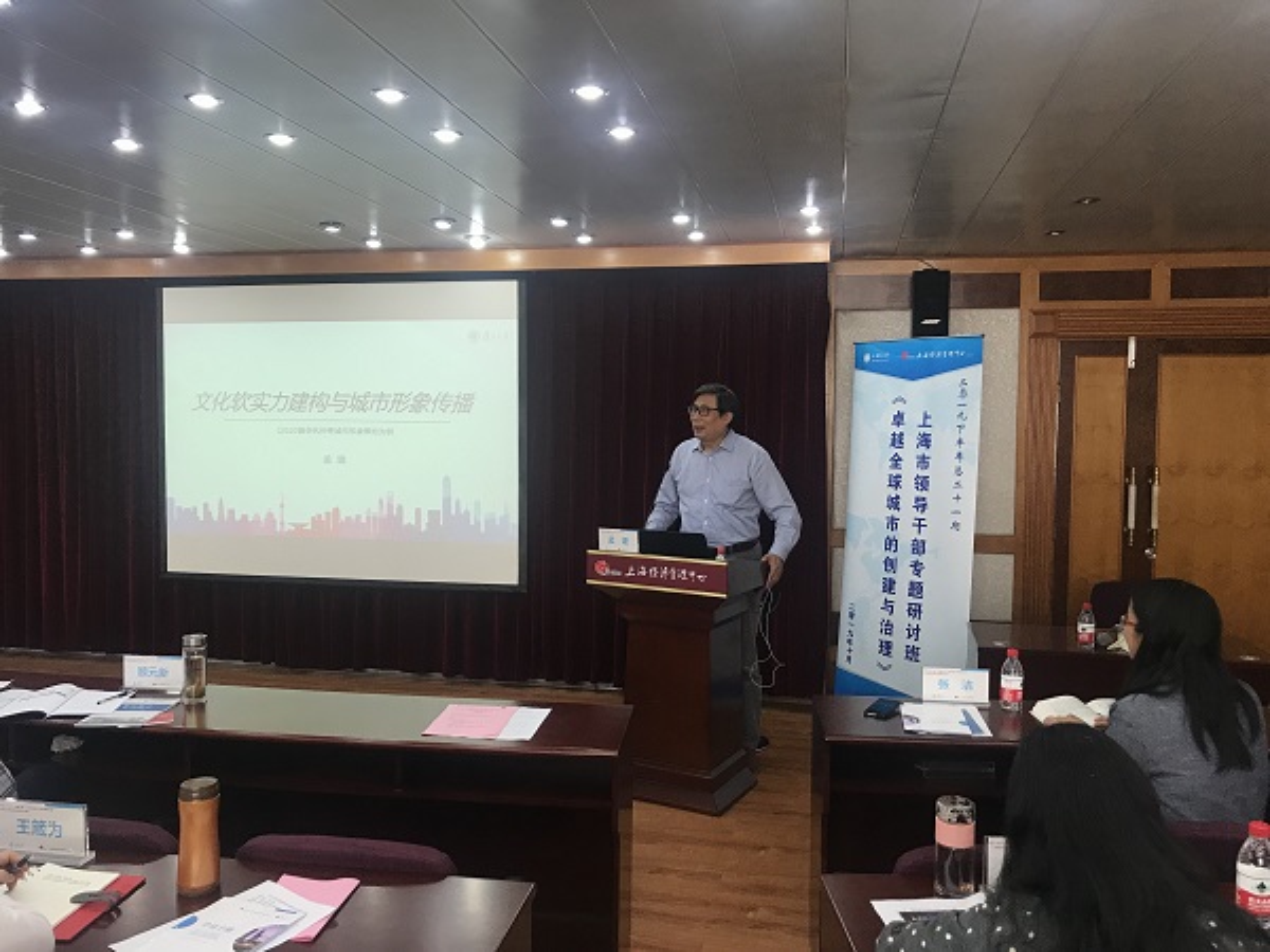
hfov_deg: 63.4
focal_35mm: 28
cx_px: 635
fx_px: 1027
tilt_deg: -2.3
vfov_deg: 49.7
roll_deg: -0.2
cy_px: 476
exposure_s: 1/33
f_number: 1.8
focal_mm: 3.99
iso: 25
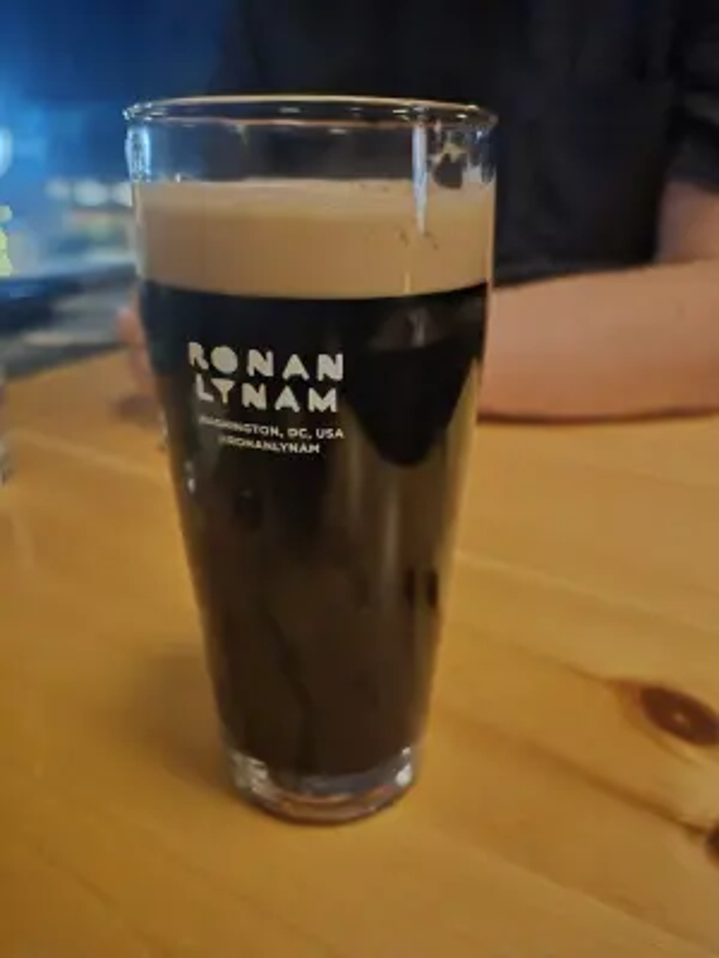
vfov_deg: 73.9
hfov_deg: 58.9
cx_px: 360
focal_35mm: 23
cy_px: 479
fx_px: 637
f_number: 1.8
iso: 2000
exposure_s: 1/17.2
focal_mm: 5.4
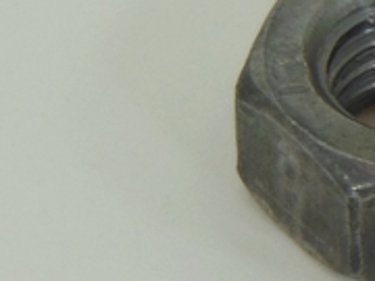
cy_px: 103
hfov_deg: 9.0
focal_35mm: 217
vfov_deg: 6.8
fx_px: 2351
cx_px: 404
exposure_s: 1/160
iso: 125
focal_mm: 15.5
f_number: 4.6
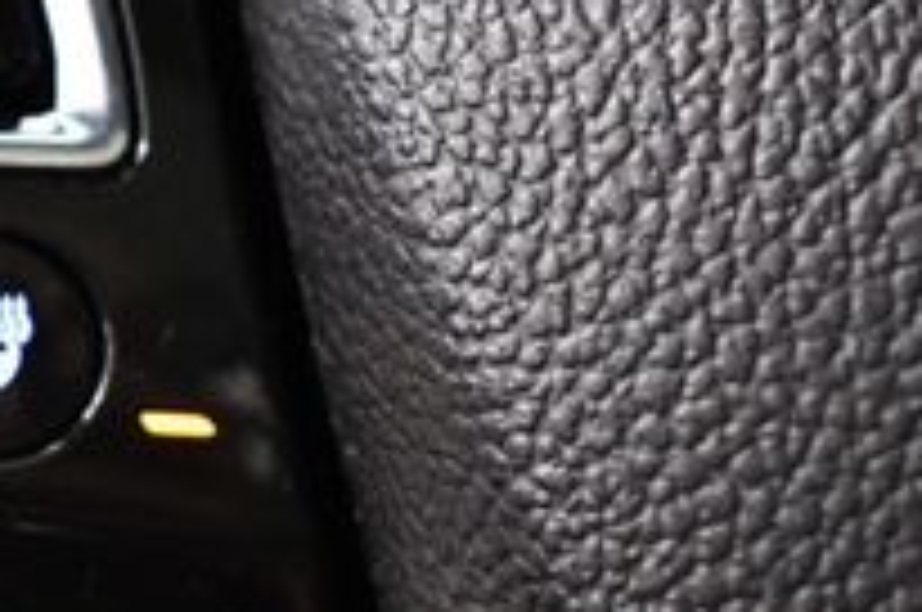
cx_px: -324
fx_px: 3196
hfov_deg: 15.5
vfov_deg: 10.8
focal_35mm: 125
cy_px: -27
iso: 4500
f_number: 4
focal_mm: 27
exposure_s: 1/60
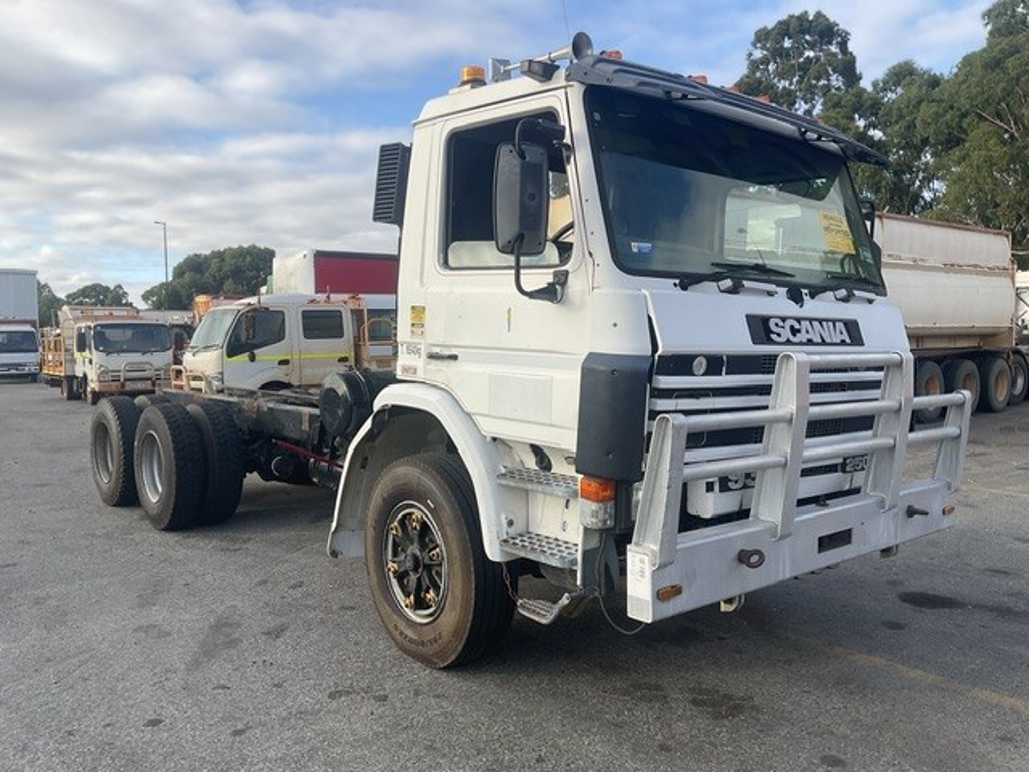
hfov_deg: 61.7
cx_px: 514
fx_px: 862
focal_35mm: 29
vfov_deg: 48.2
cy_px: 386
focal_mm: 3
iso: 16
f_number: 1.8
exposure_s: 1/978
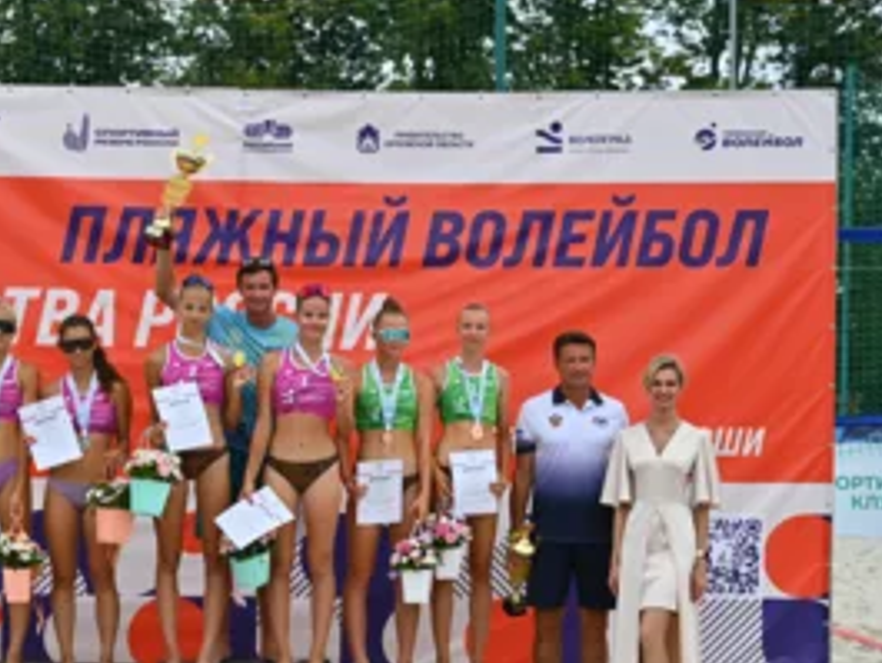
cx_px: 223
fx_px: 2294
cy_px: 420
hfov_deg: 21.6
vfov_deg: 16.4
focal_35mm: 90
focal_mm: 62
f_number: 4
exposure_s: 1/1600
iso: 125
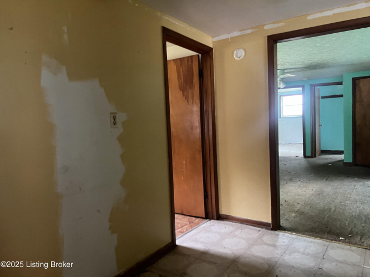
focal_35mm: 26
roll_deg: +3.6
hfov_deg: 67.3
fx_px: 278
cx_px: 185
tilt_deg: -3.0
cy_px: 138
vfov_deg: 53.0
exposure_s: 1/35
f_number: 1.5
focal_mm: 5.7
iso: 640
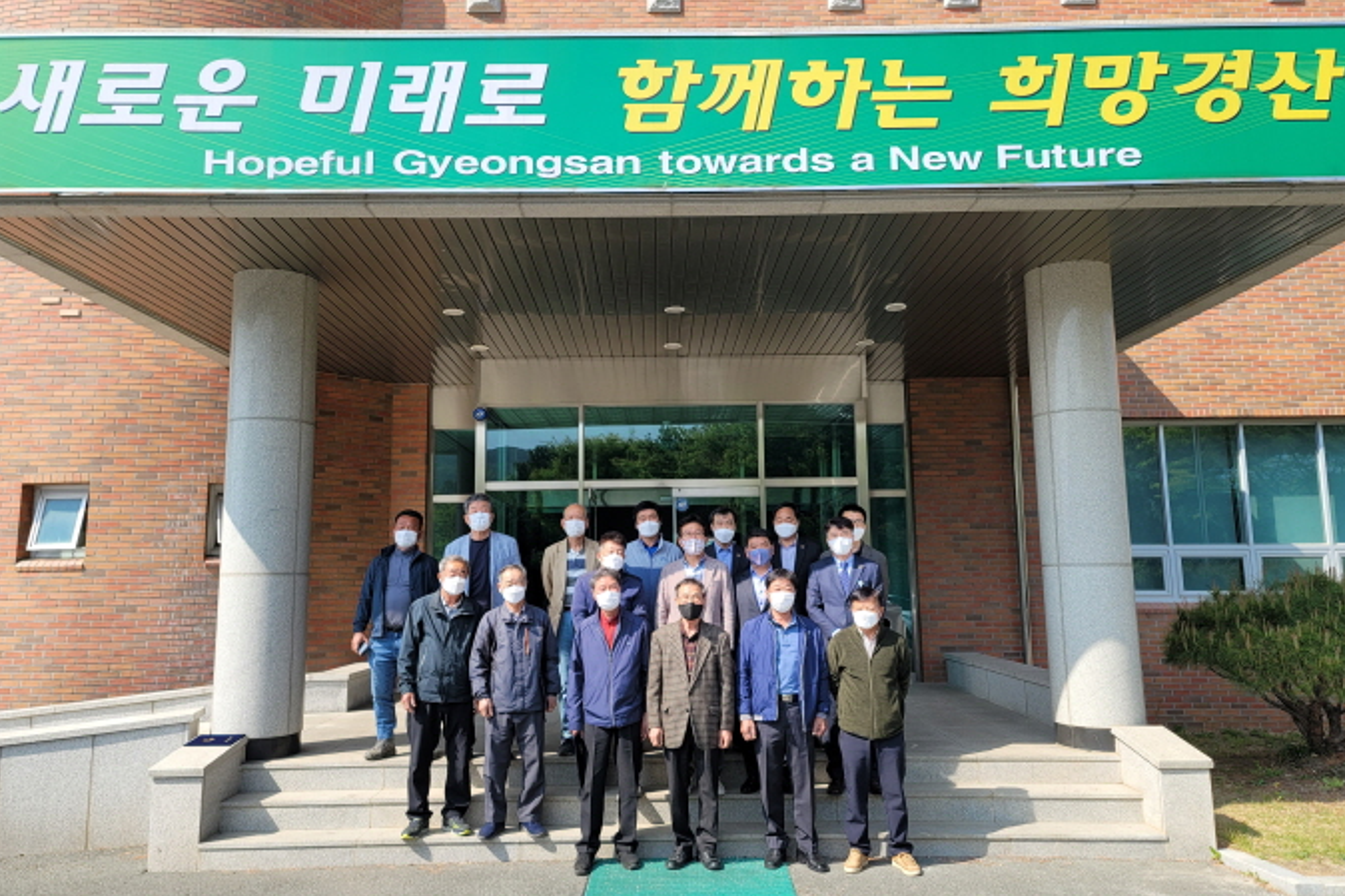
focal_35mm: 27
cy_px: 444
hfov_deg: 67.4
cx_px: 653
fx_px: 1008
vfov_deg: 47.9
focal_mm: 7
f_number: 1.8
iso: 20
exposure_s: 1/478
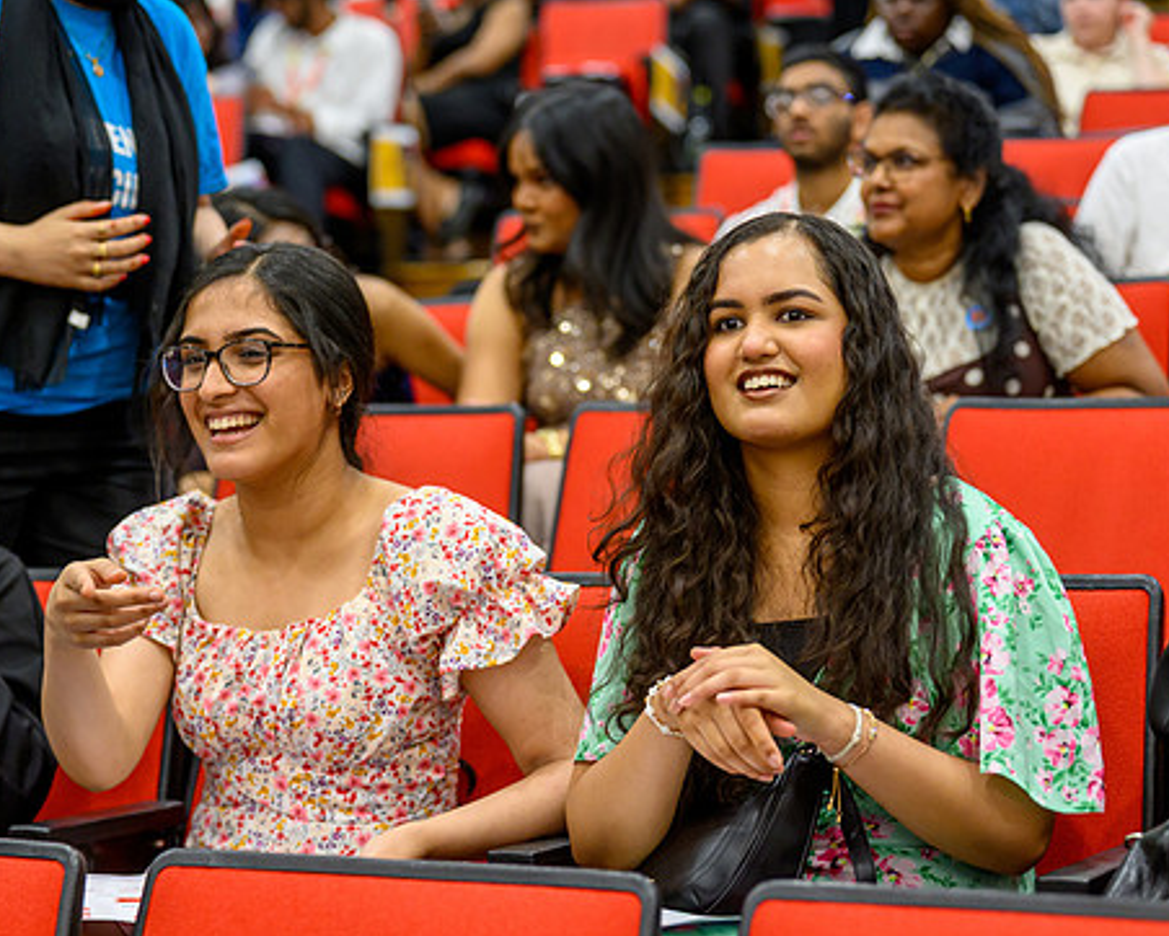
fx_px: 3254
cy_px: 474
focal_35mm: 94
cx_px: 468
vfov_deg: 16.4
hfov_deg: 20.3
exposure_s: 1/200
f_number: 2.8
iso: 2200
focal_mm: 78
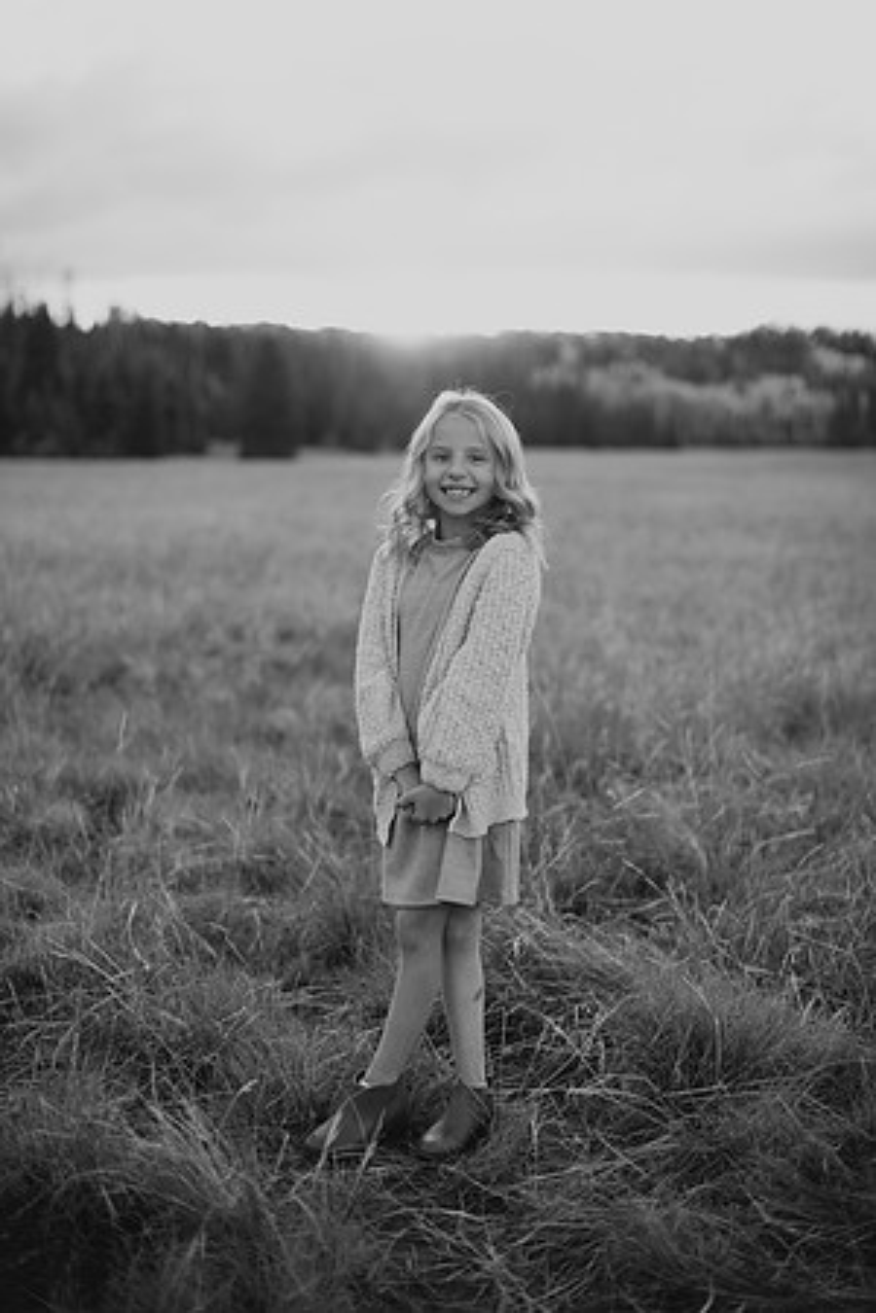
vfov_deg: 39.6
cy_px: 656
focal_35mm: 50
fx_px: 1825
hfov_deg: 27.0
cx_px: 438
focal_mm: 50
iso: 160
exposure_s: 1/500
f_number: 2
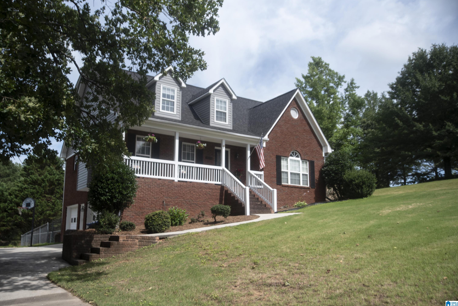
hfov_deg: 35.6
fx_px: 712
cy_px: 152
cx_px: 231
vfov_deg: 24.2
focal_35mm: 56
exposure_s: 1/4000
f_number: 2.8
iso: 250
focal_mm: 55
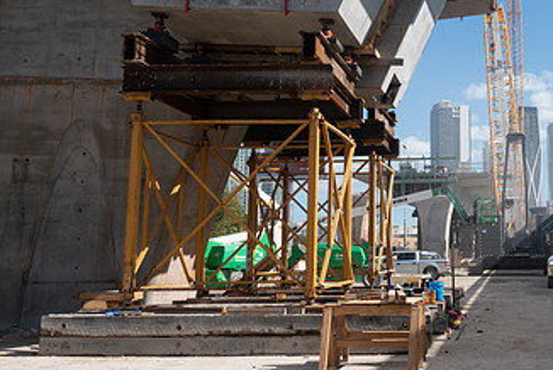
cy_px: 132
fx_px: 738
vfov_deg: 28.0
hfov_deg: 38.5
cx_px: 490
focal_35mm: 48
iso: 125
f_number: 4
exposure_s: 1/125
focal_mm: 10.07
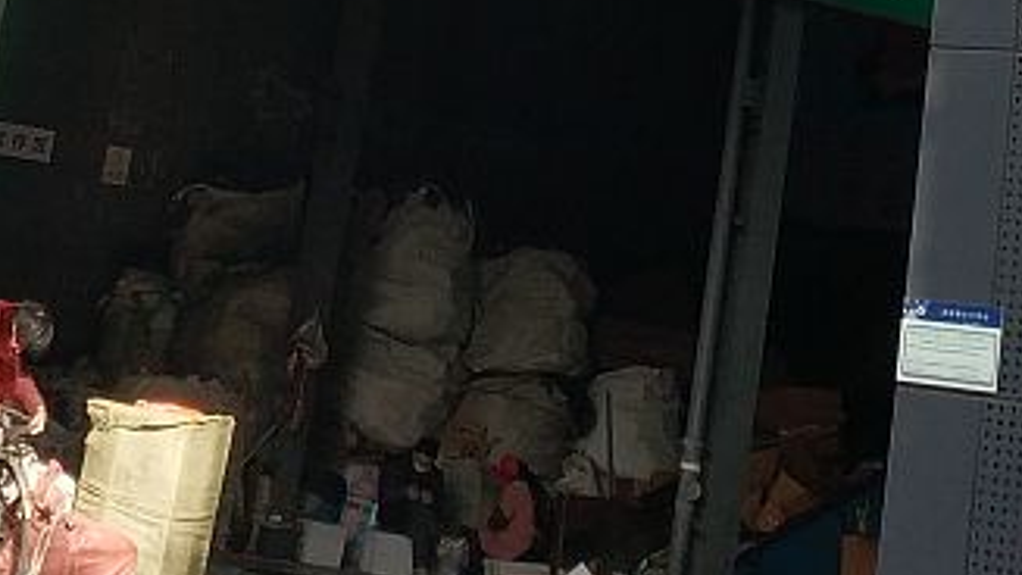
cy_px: -594
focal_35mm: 128
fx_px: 3469
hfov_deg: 16.7
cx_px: 613
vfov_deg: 8.9
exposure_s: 1/483
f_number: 2
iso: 130
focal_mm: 4.5
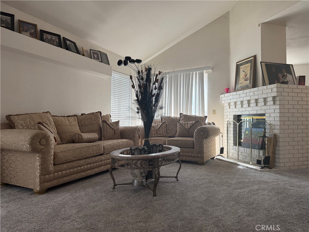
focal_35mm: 24
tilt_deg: +1.5
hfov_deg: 71.6
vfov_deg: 56.8
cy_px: 116
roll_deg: -1.1
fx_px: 214
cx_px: 154
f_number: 1.78
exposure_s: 1/143
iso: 160
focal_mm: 6.76
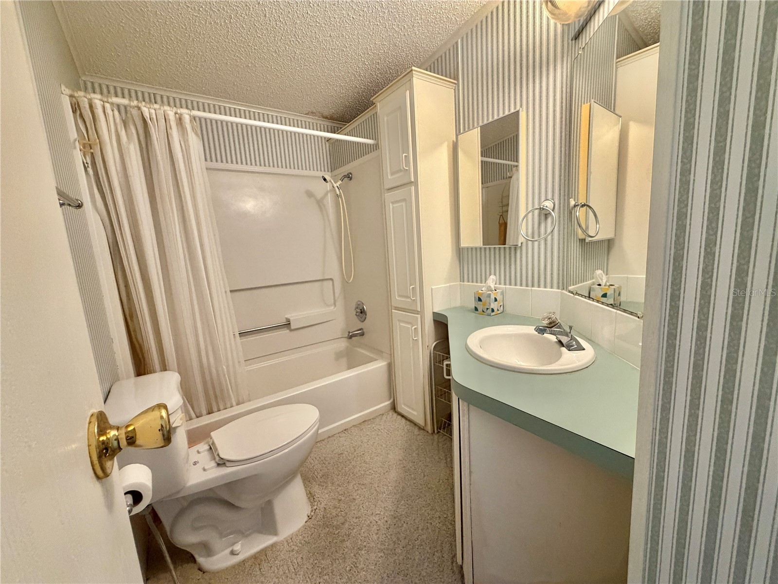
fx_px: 315
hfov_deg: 102.1
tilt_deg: -8.8
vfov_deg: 85.7
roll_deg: +3.6
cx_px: 389
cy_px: 292
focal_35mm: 14
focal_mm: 2.22
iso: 400
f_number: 2.2
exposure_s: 1/60
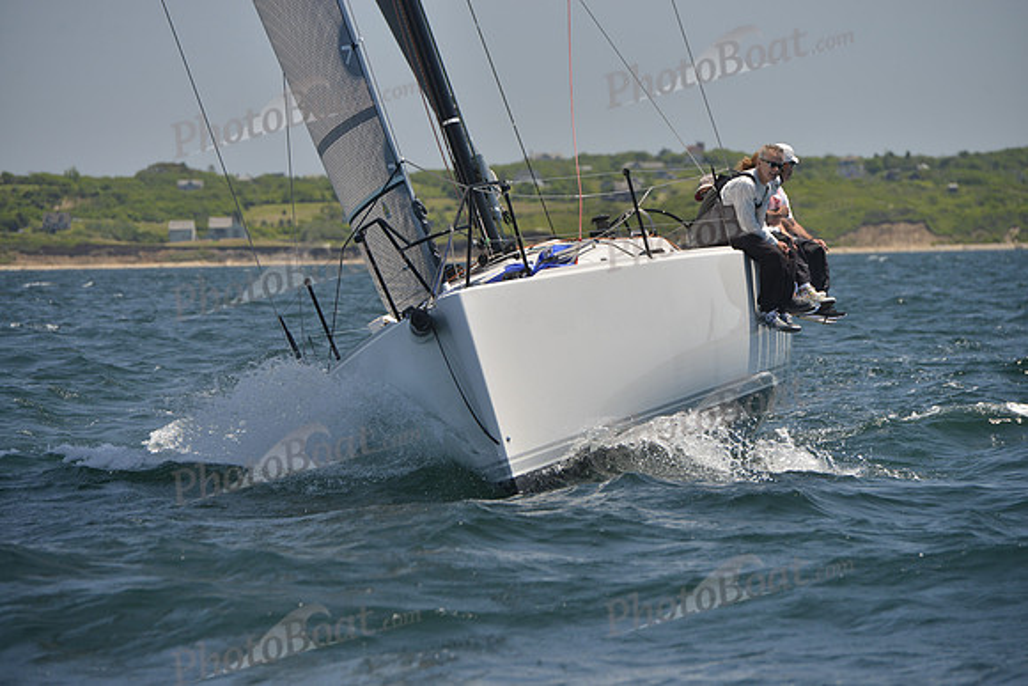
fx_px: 5712
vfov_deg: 6.9
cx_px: 514
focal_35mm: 200
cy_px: 343
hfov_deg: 10.3
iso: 400
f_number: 7.1
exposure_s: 1/800
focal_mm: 200
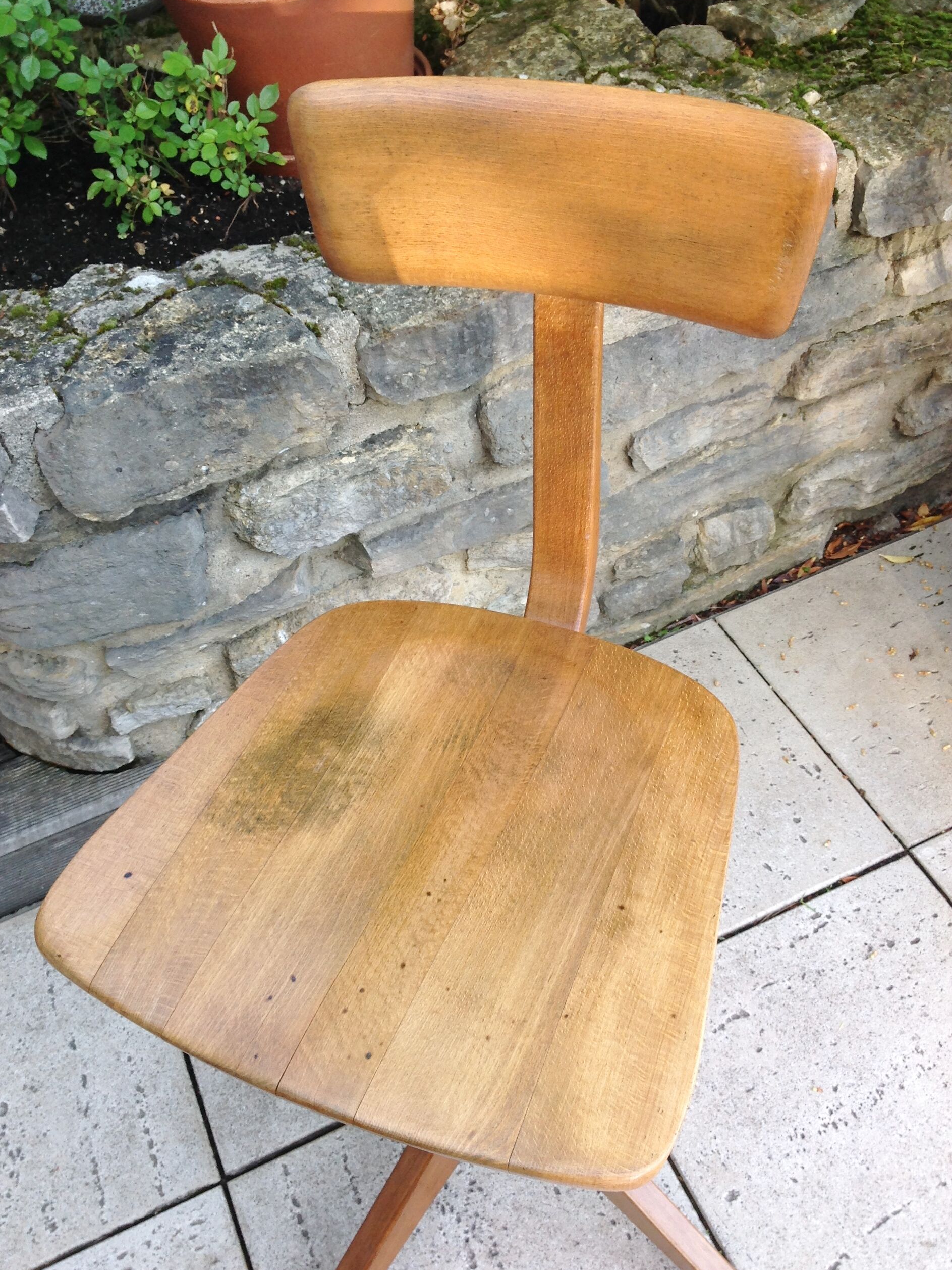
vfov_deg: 51.4
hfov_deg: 39.7
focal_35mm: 36
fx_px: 1320
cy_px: 647
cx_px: 464
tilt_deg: -49.0
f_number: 2.4
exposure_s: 1/120
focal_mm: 4.28
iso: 50
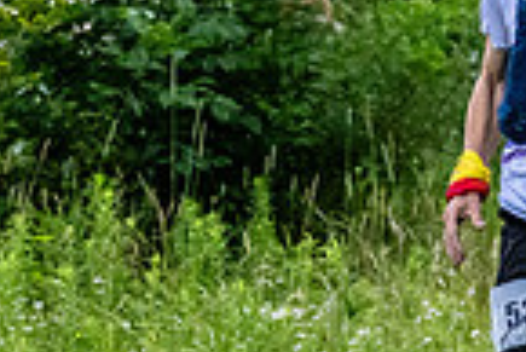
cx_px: 388
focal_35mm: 220
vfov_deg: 6.2
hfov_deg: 9.3
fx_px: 3218
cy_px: 27
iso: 8000
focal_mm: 55
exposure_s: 1/4000
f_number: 3.2
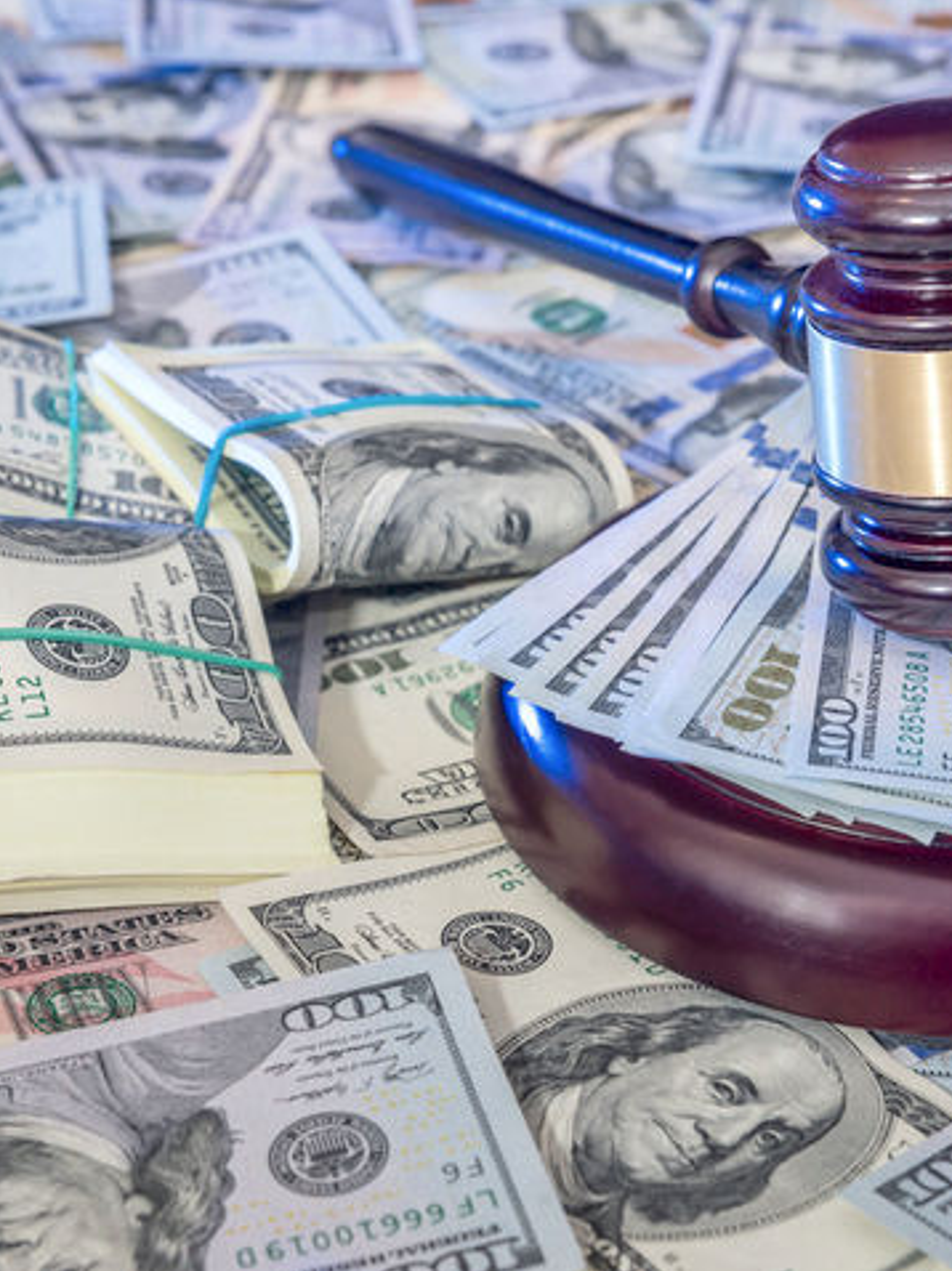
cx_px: 487
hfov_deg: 14.5
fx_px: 3744
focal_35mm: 102
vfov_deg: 19.3
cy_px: 634
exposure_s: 1/200
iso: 250
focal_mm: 70
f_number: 10
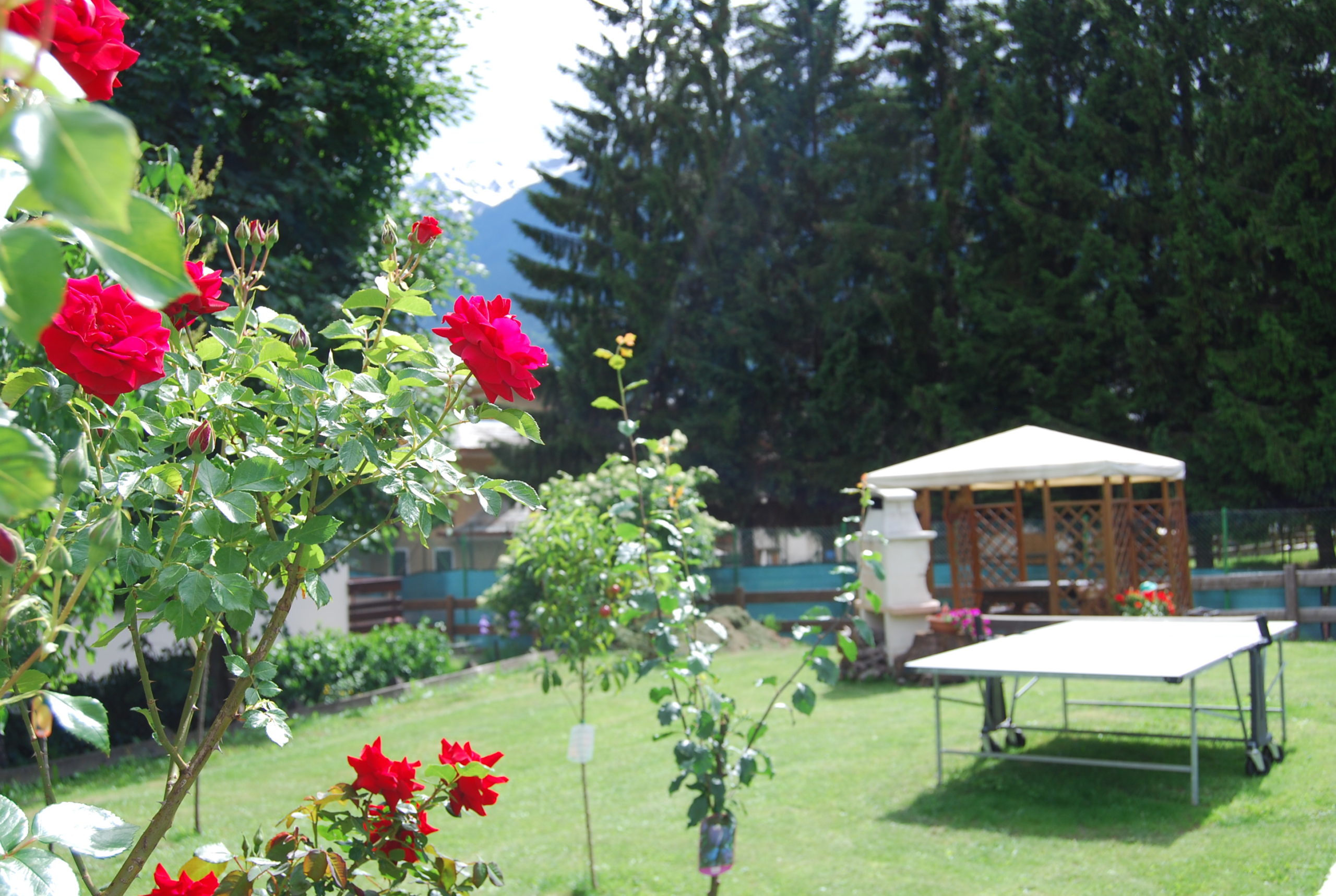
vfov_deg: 34.4
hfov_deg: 49.5
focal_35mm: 39
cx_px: 668
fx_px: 1450
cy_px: 448
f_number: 6.3
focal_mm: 26
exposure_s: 1/160
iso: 100
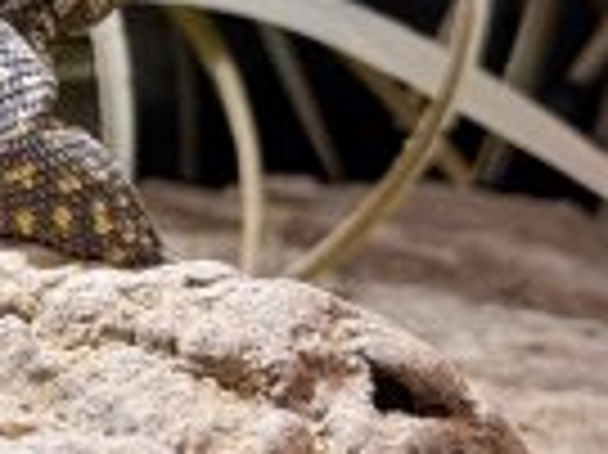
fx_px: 3755
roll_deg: -5.6
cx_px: -698
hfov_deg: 8.6
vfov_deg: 6.9
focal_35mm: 214
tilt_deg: -9.1
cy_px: -148
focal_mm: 6.76
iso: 50
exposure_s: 1/156
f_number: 1.78
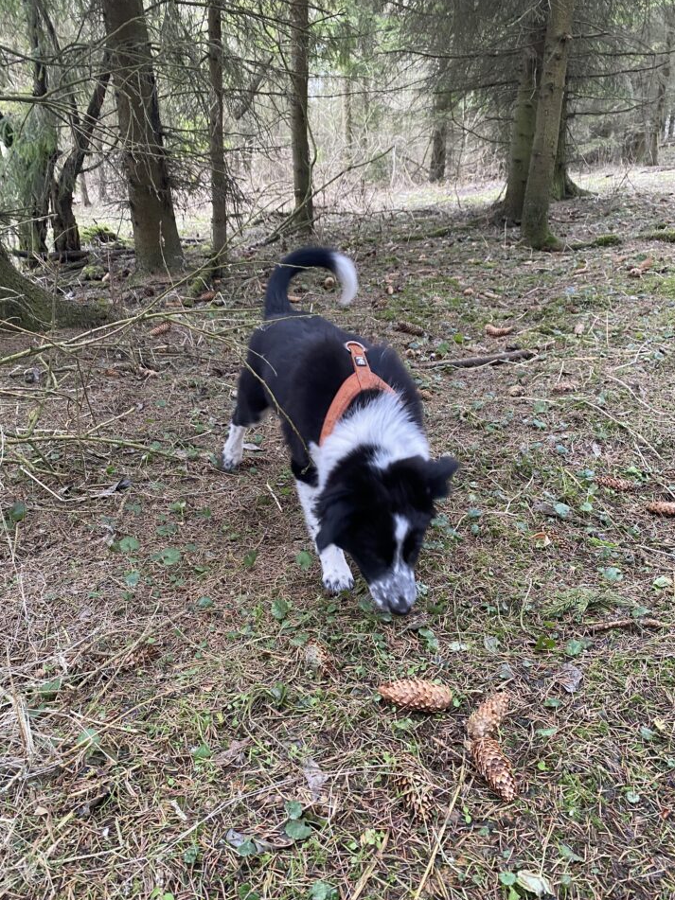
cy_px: 465
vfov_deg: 63.4
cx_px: 346
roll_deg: -1.9
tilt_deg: -25.3
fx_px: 728
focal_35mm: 28
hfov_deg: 49.7
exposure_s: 1/77
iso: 125
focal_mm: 4.25
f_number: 1.8
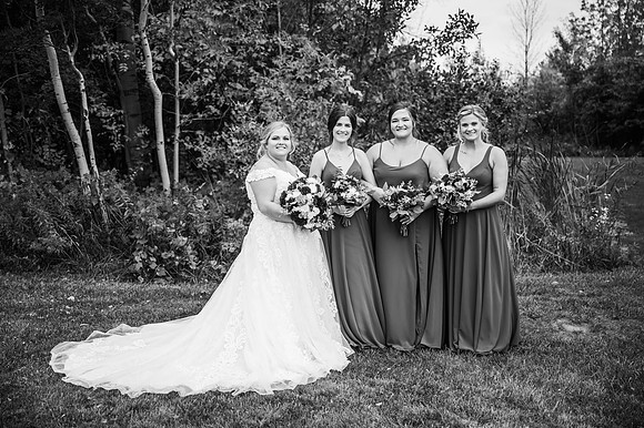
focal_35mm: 43
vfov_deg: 31.2
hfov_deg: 45.5
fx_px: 769
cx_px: 322
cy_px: 214
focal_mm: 43
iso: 200
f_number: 2.8
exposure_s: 1/1000
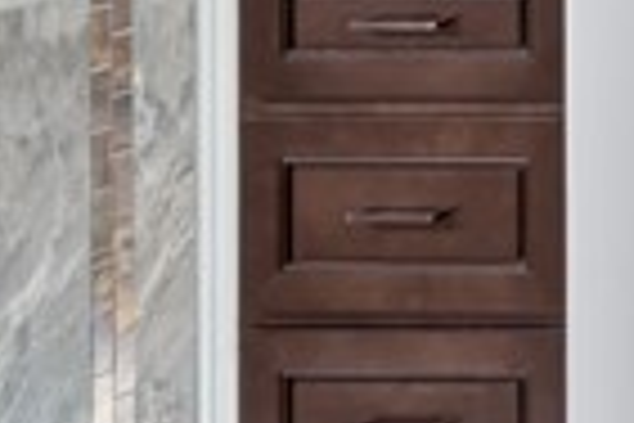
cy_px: -396
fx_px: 2571
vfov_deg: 8.9
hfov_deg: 10.4
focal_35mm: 146
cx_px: 1862
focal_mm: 19
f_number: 8
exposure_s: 1/5
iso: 400
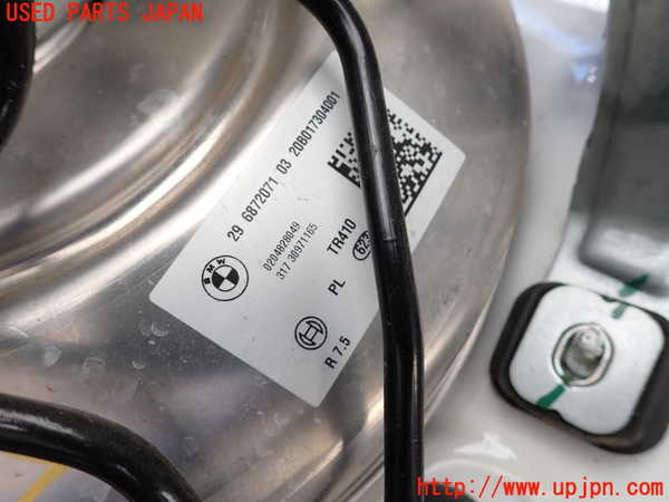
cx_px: 334
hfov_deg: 69.4
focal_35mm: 25
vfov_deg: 54.9
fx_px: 483
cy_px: 251
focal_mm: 4.5
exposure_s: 1/100
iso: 100
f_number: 2.8
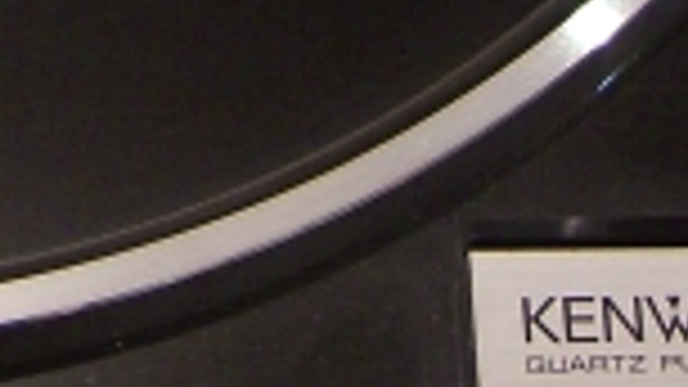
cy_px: -680
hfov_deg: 12.3
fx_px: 3155
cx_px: -9
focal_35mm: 173
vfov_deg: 6.5
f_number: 2.8
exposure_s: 1/30
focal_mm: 7.9
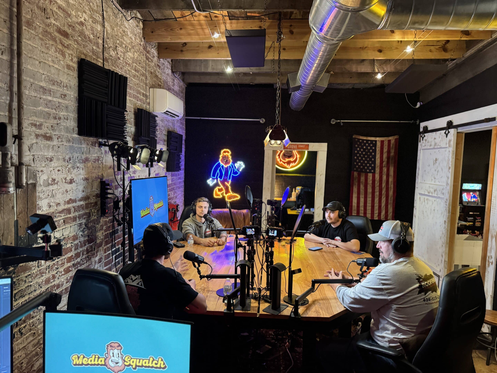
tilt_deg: -5.5
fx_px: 345
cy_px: 186
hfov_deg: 71.6
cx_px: 248
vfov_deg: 56.8
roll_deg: -2.0
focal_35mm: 24
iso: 800
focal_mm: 6.76
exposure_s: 1/40
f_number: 1.78
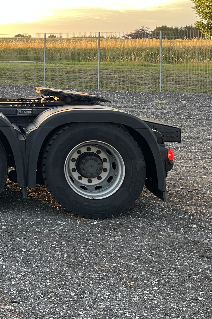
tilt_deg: +0.1
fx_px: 610
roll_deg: -0.5
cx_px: -100
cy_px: 54
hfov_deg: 17.8
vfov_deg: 28.5
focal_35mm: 69
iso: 64
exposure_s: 1/144
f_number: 1.6
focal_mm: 5.1
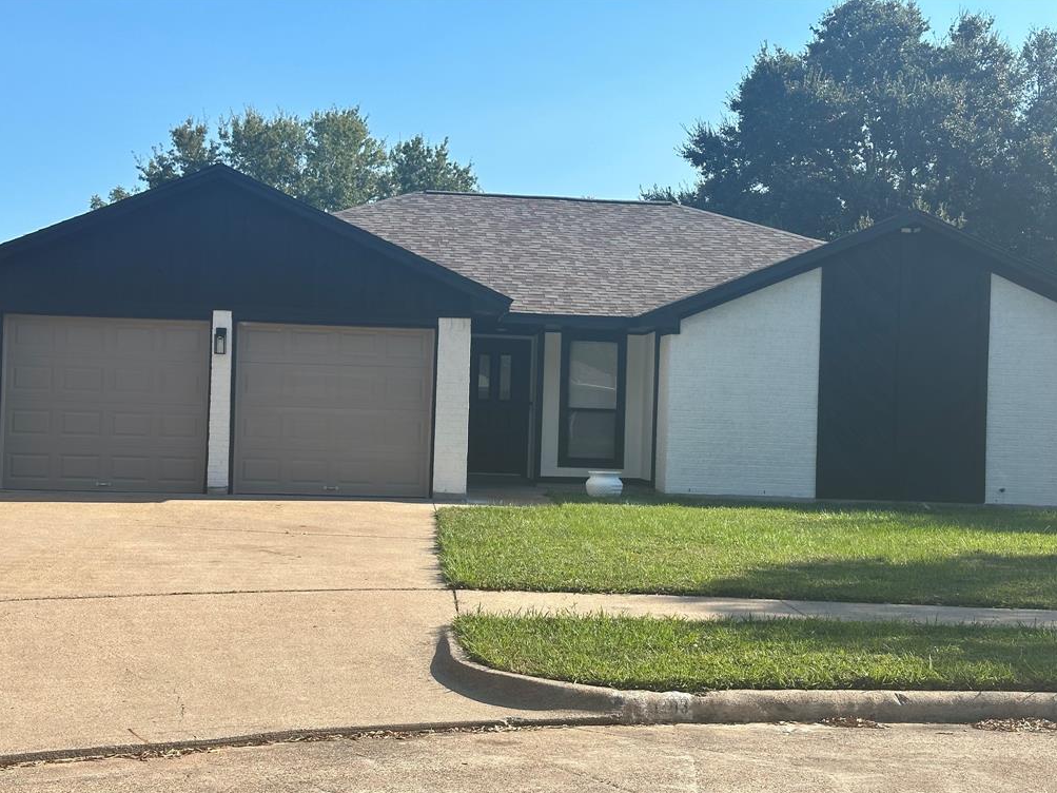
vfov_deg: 29.7
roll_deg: -1.7
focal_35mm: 49
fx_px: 1496
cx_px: 521
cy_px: 402
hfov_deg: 38.9
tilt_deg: +0.6
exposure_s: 1/2809
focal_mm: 6.86
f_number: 1.78
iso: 64
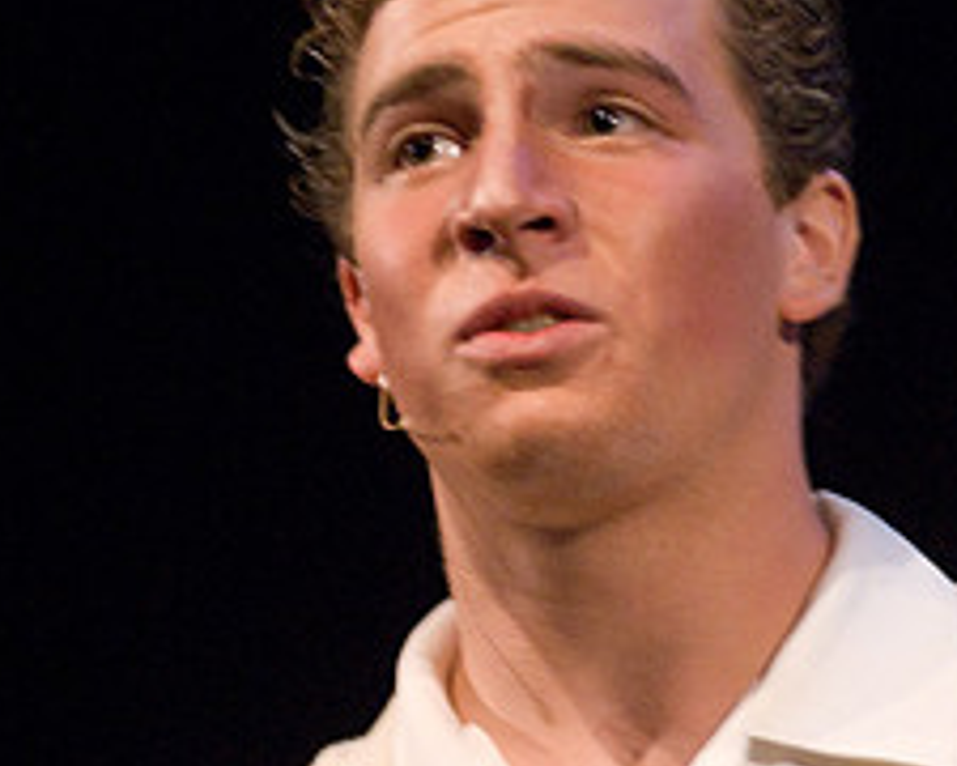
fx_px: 17504
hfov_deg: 3.1
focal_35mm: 618
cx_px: 179
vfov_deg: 2.5
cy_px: 404
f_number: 2.8
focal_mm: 170
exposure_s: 1/30
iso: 1600
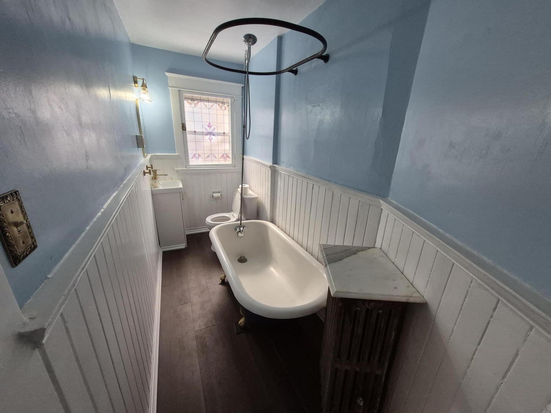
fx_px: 207
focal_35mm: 13
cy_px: 206
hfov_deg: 106.2
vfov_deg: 89.9
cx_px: 276
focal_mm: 1.74
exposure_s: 1/100
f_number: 2.2
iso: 250
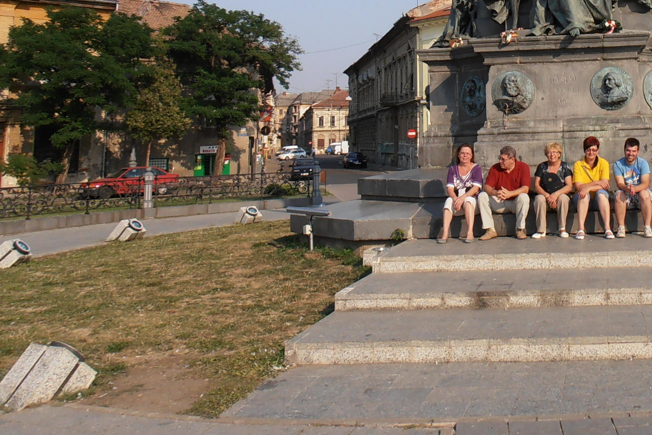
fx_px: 833
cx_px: 570
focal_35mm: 46
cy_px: 5
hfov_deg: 40.0
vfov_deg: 27.6
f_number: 7.9
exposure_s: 1/200
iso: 80
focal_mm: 4.2
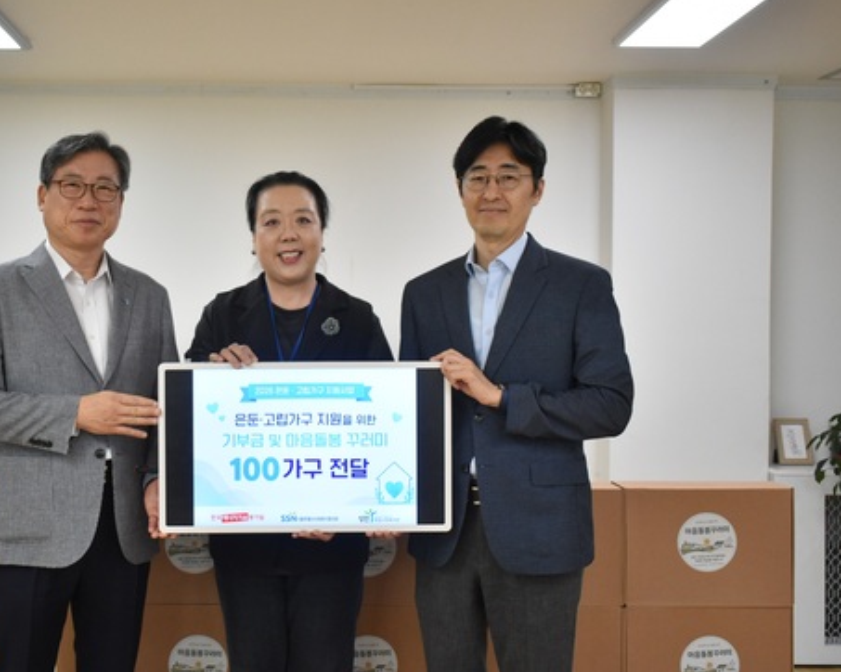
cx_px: 304
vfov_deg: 32.3
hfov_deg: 39.5
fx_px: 1160
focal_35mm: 47
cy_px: 330
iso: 1600
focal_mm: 25
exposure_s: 1/250
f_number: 4
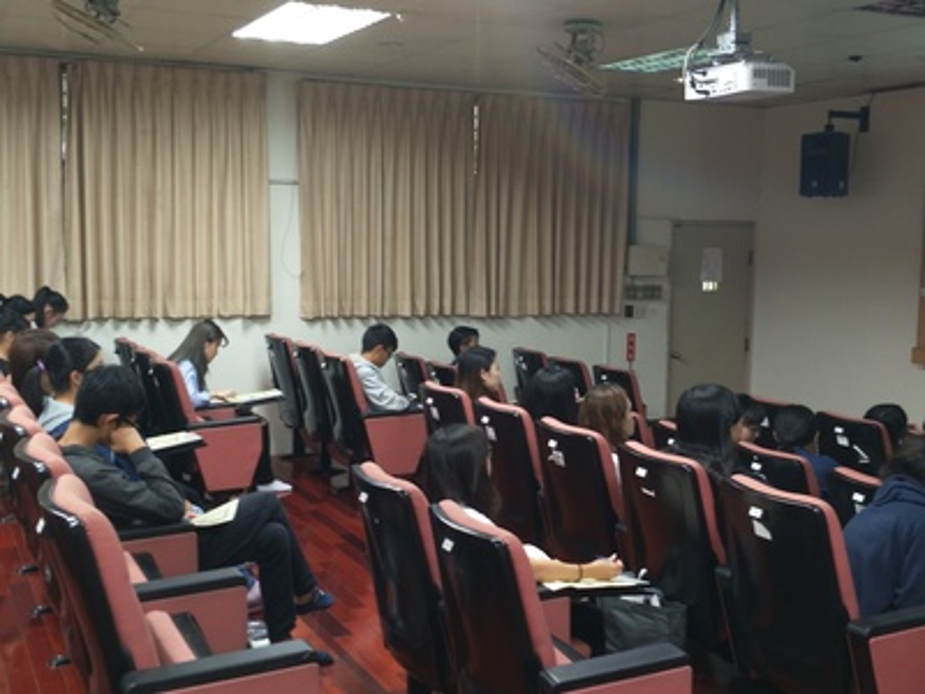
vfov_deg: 56.8
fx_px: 641
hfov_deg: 71.6
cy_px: 347
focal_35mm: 24
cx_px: 462
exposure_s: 1/10
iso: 100
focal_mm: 4.1
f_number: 1.7
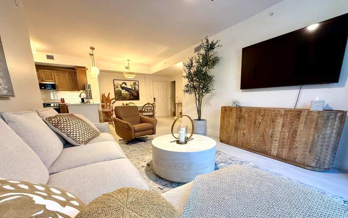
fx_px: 142
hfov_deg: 101.4
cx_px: 172
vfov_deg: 74.0
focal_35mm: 15
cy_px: 131
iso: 250
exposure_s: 1/60
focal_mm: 2.22
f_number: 2.2
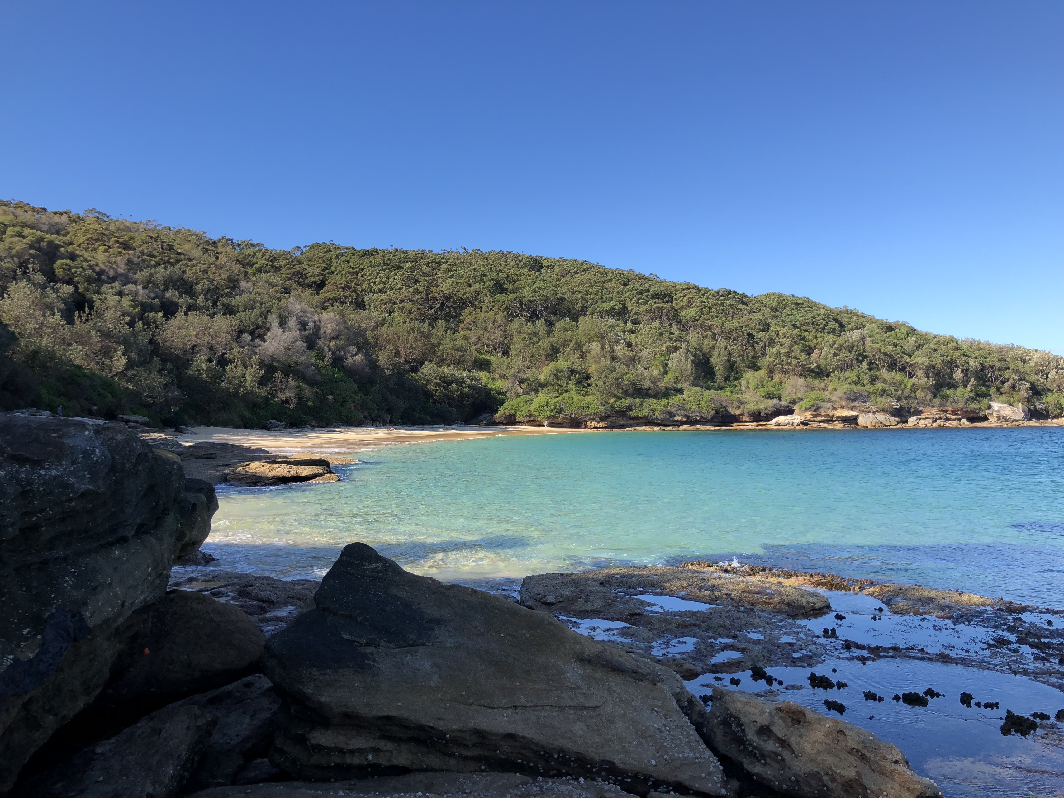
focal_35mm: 28
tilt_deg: +0.7
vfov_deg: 49.7
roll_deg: +2.5
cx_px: 532
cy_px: 399
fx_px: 861
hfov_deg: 63.4
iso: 20
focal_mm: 4
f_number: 1.8
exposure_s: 1/960
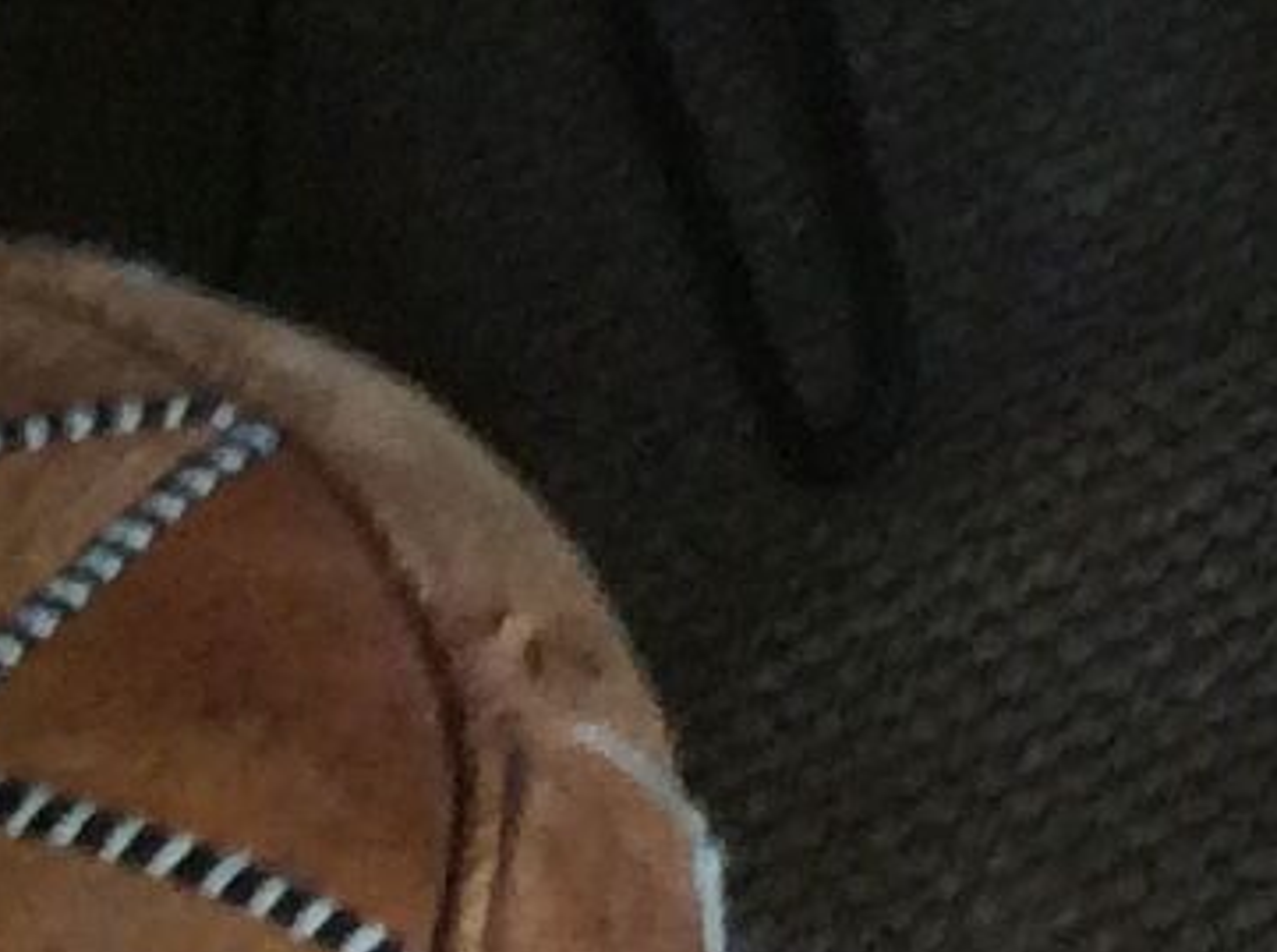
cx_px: 3746
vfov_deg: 6.1
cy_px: -1398
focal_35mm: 230
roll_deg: -0.3
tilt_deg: -29.2
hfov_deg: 7.6
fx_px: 8465
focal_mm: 3.3
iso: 80
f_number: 2.4
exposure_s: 1/25
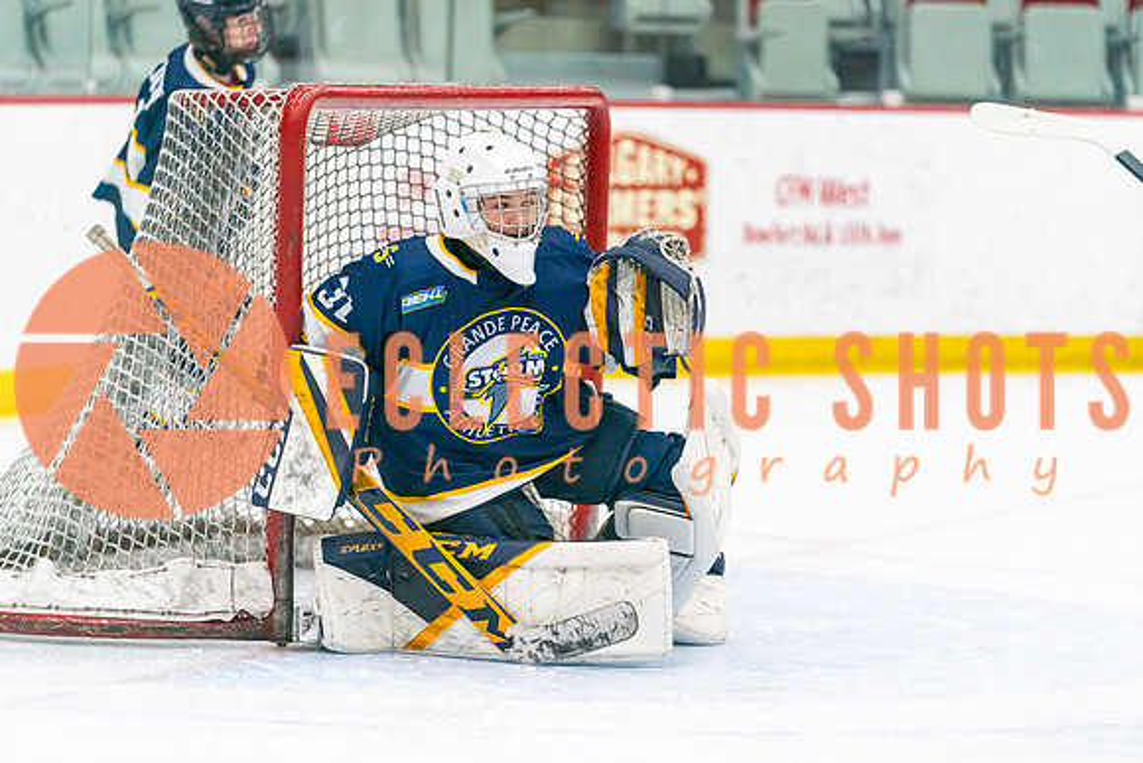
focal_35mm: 214
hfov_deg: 9.6
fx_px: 6786
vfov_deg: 6.4
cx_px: 572
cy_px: 382
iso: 3200
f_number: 2.8
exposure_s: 1/1250
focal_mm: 187
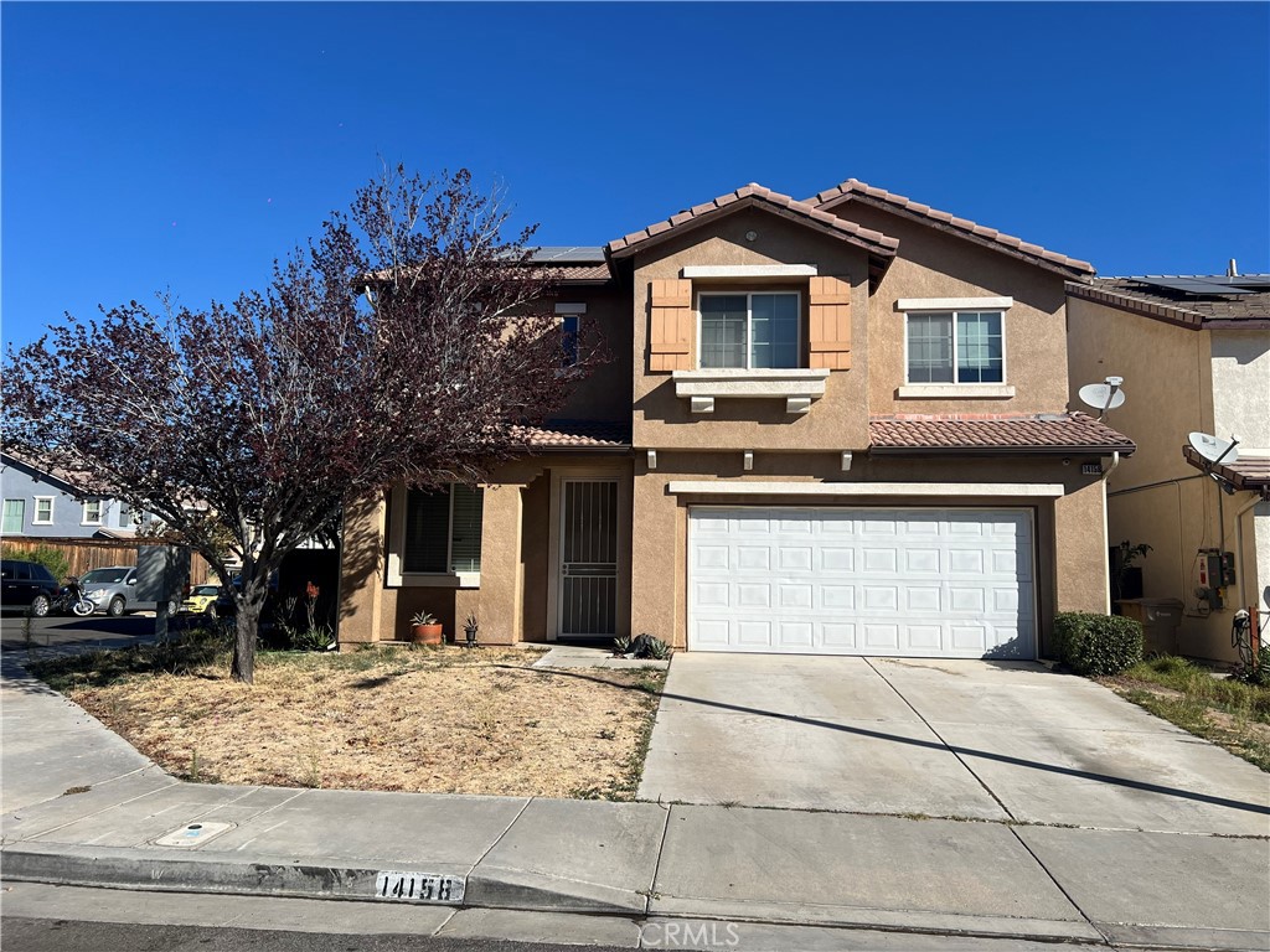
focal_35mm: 26
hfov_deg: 67.3
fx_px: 954
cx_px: 635
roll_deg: -1.2
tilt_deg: +7.0
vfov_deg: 53.1
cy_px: 476
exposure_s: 1/5882
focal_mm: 5.7
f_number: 1.5
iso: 50
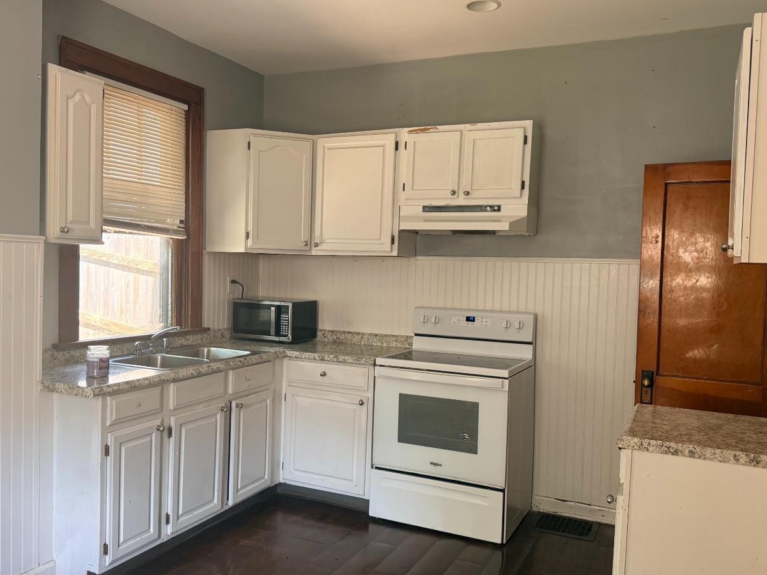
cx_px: 365
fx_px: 665
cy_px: 303
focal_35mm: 30
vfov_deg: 46.8
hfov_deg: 59.9
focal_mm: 6.76
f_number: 1.78
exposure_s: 1/158
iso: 200
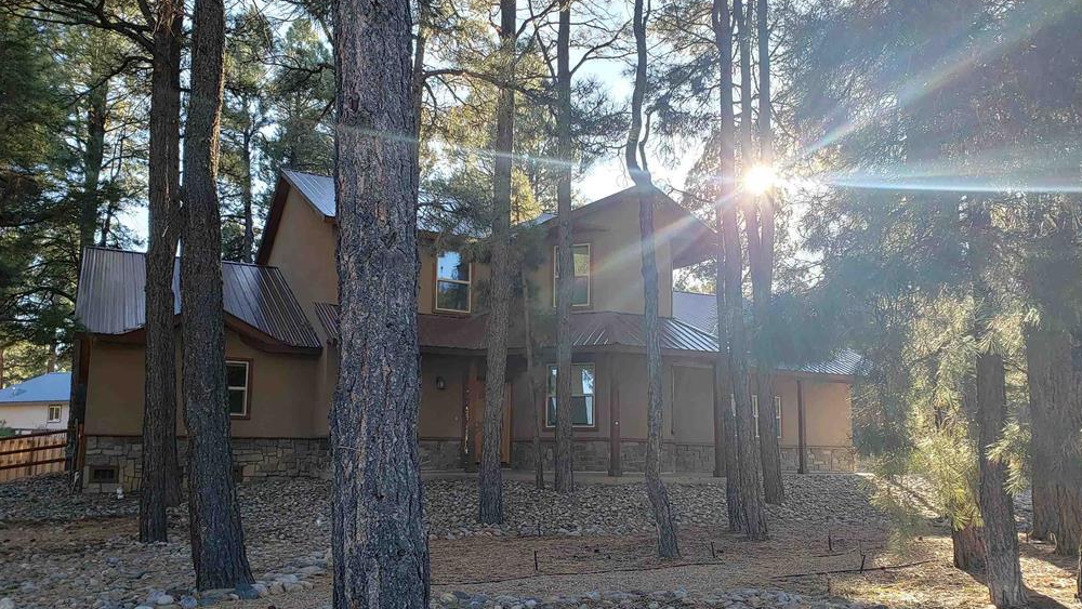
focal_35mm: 29
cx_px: 535
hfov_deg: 66.1
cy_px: 349
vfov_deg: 40.1
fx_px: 832
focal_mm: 4.3
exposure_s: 1/154
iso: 50
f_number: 2.4
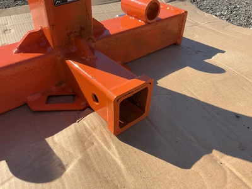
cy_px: 94
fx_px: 211
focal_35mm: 29
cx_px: 126
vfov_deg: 48.2
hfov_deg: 61.7
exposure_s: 1/1311
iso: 25
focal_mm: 3
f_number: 1.8
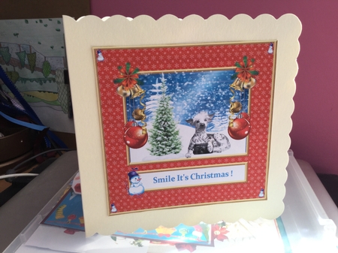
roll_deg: +1.0
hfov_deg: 58.4
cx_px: 169
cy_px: 126
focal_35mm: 31
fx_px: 303
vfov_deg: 45.4
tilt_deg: -20.3
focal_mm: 3.3
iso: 32
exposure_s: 1/50
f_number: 2.4
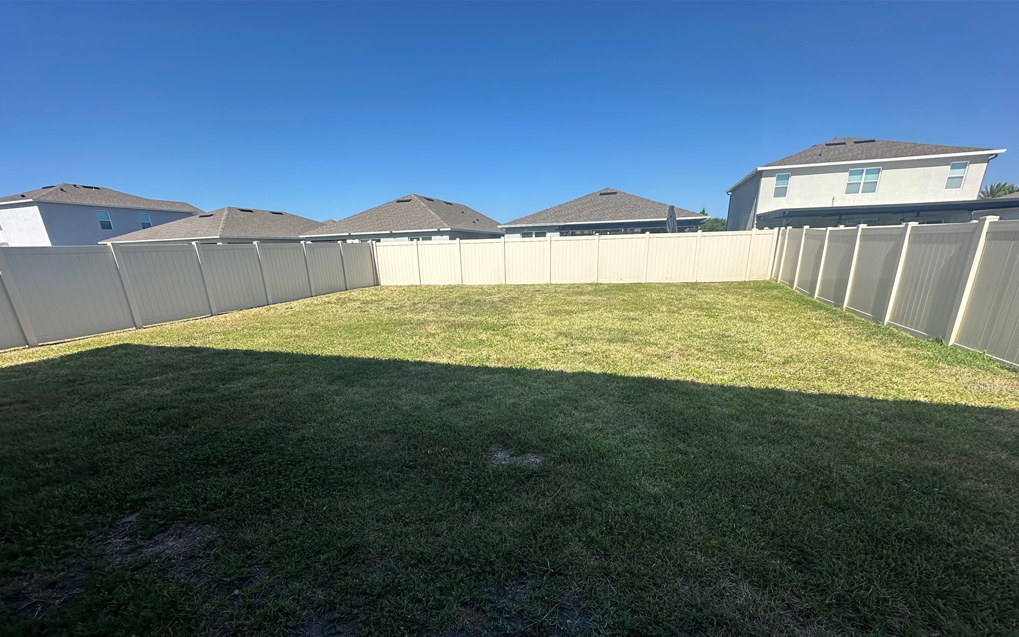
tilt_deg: -18.4
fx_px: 417
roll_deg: +1.7
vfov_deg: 73.9
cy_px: 386
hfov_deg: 101.5
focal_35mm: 15
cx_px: 509
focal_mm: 2.22
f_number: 2.2
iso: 50
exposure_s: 1/1742
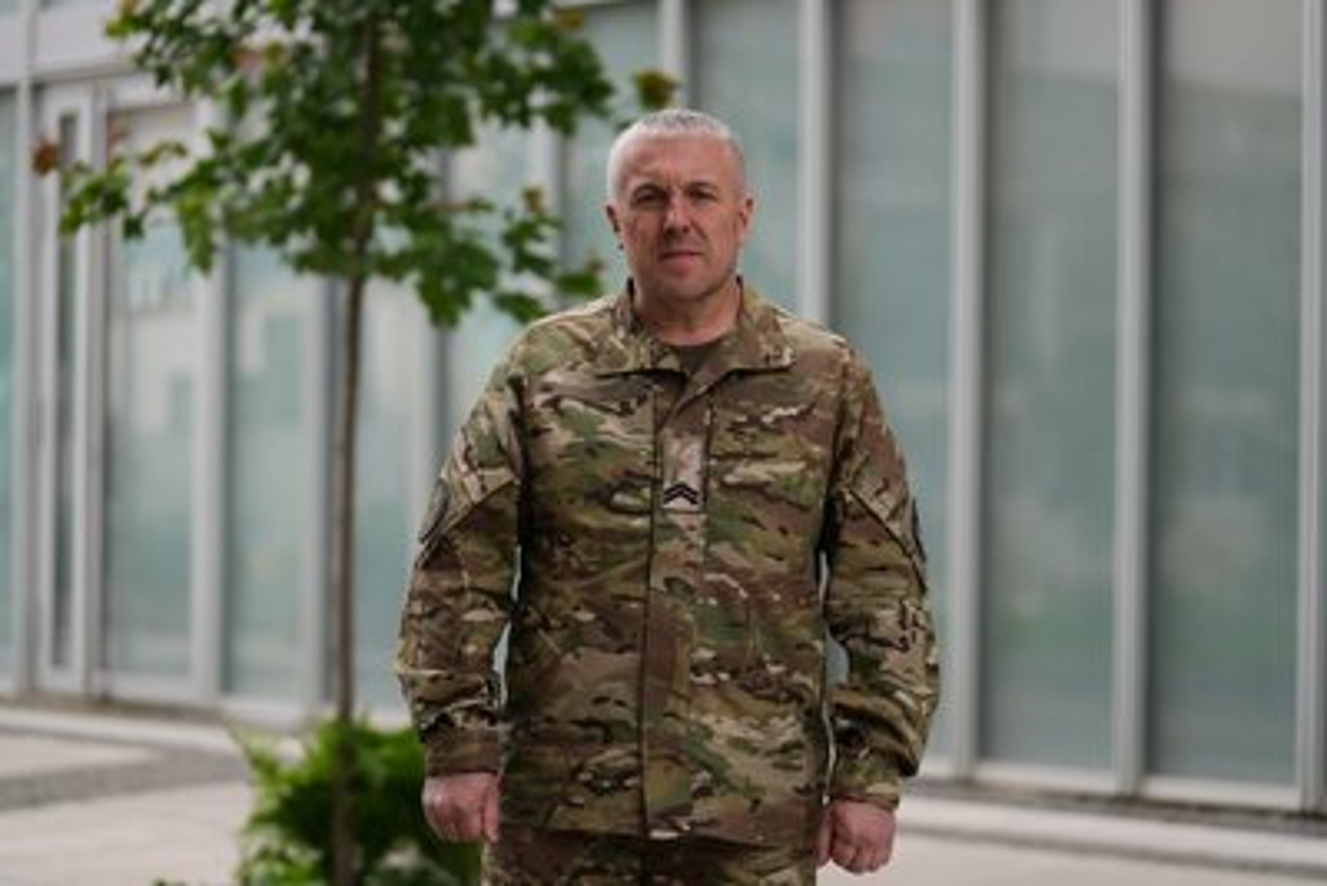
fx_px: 3835
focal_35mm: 104
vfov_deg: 13.2
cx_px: 664
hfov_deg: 19.6
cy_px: 443
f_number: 2.8
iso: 500
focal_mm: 104
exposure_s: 1/3200
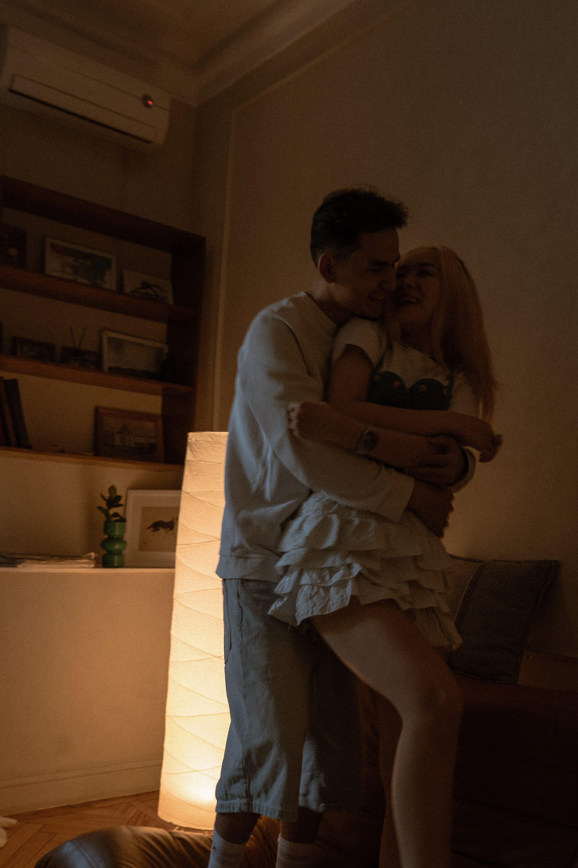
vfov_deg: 54.4
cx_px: 289
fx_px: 843
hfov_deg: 37.9
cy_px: 434
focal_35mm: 35
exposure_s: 1/50
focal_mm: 35
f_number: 3.5
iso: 1000
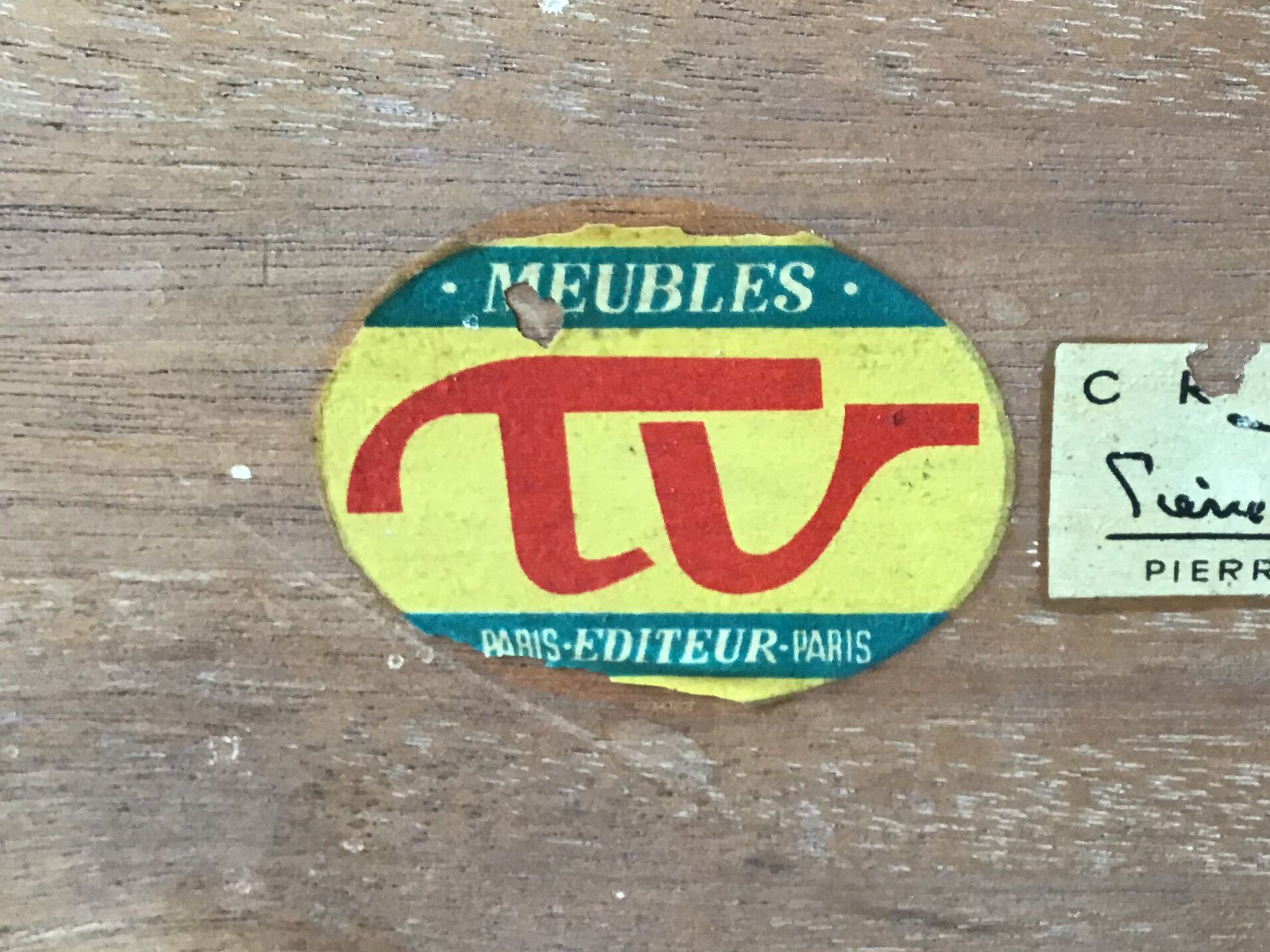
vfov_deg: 27.5
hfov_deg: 35.6
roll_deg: +0.2
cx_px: 894
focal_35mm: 53
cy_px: 459
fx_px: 1945
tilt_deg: -28.4
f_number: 2.4
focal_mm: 3.3
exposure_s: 1/33
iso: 80
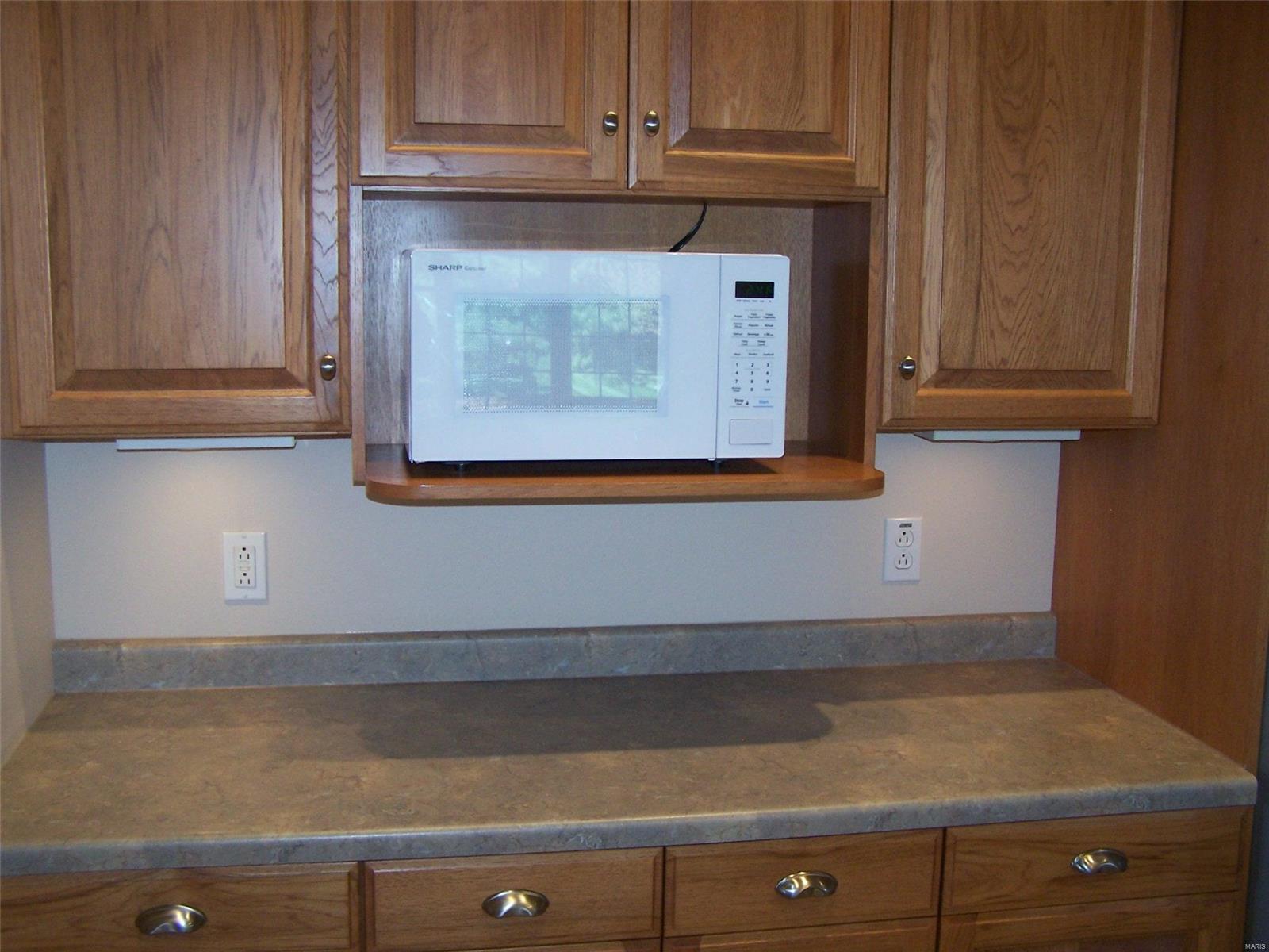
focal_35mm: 38
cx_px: 634
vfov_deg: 37.7
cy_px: 476
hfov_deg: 49.0
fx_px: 1393
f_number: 2.8
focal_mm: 6.3
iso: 140
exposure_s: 1/60
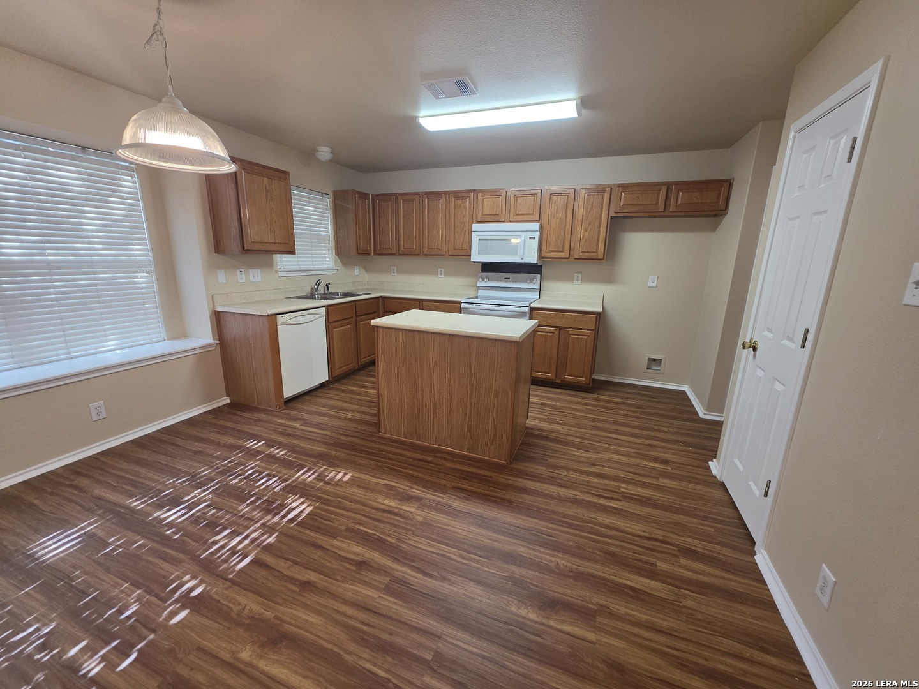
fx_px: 345
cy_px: 344
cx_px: 460
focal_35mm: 13
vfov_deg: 89.9
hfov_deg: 106.2
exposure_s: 1/120
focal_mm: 2.2
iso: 125
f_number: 1.9
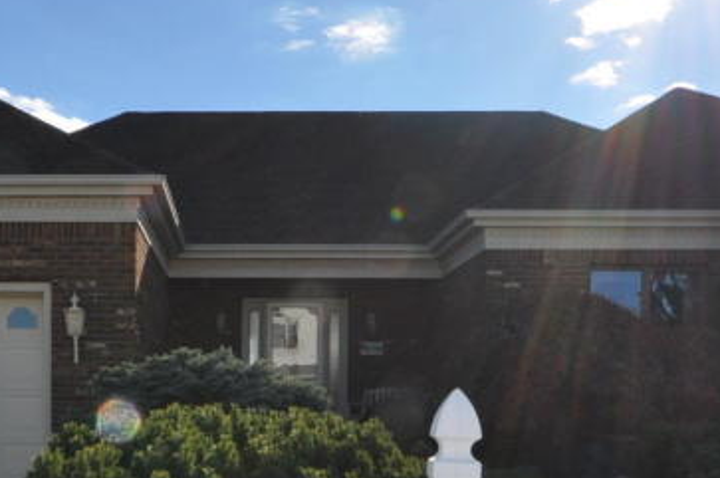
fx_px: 1050
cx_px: 204
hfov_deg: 37.2
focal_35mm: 53
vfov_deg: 24.7
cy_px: 450
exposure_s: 1/200
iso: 200
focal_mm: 11
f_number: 14
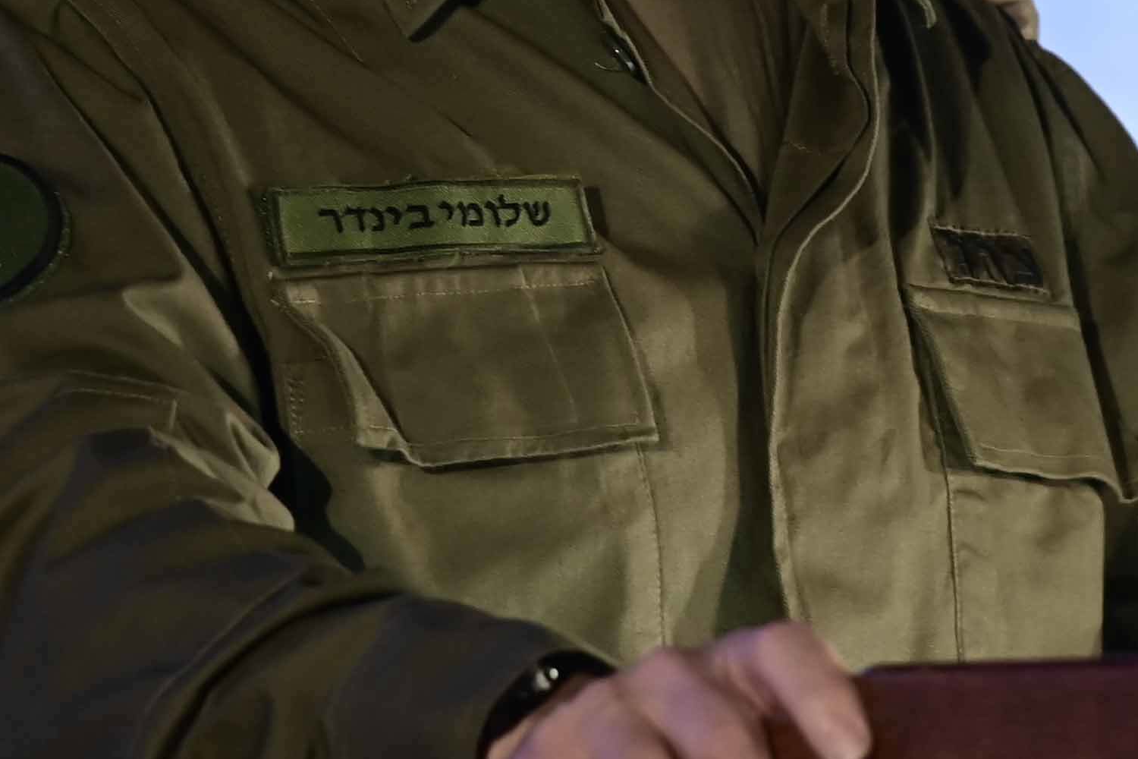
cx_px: 837
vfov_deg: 1.7
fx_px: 24876
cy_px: -99
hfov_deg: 2.6
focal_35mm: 787
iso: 1250
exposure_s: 1/250
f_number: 4
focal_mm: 200
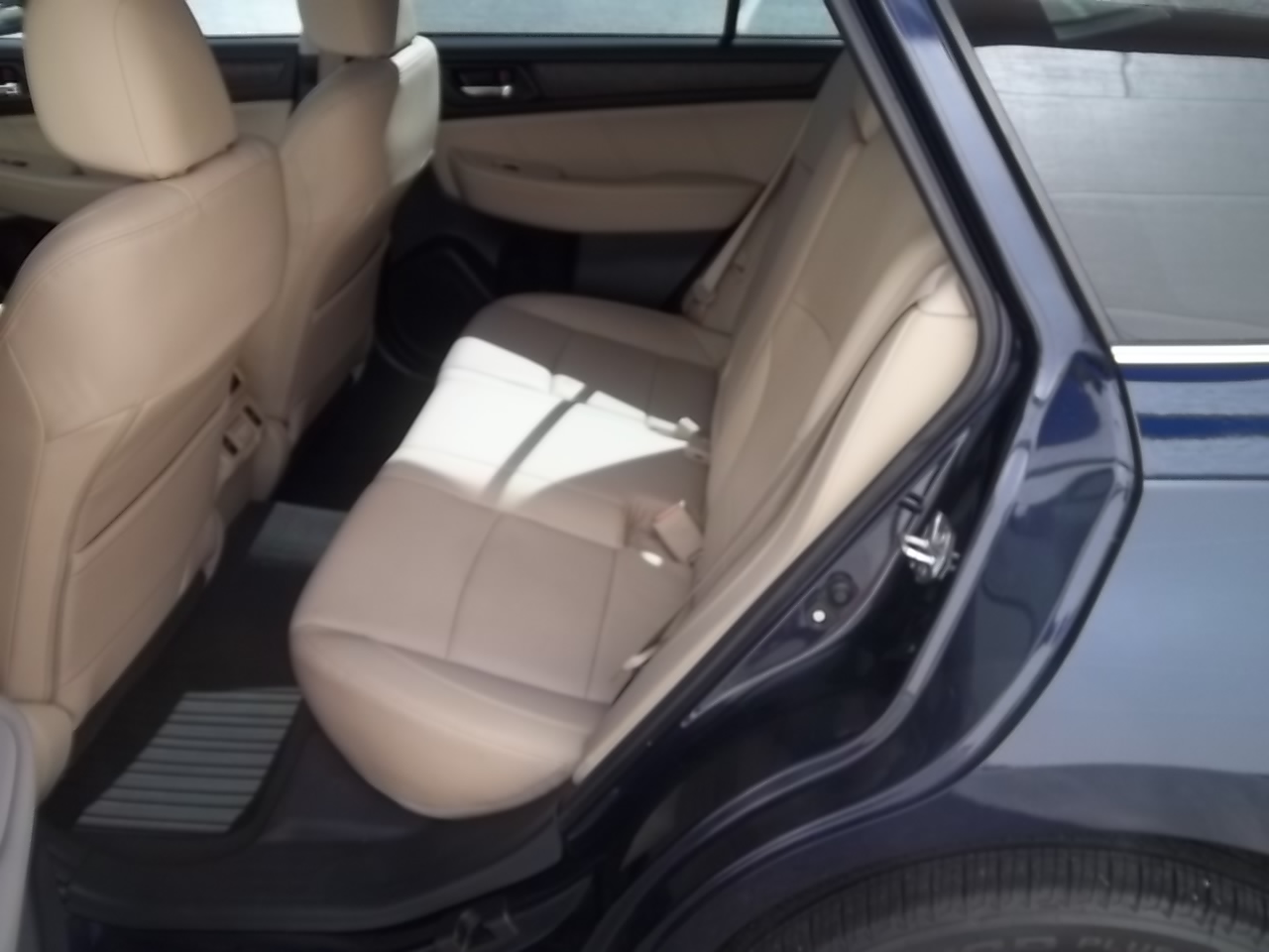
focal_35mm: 35
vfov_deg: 40.7
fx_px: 1283
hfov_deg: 52.6
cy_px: 476
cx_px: 634
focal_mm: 6.17
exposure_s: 1/160
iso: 64
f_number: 3.86
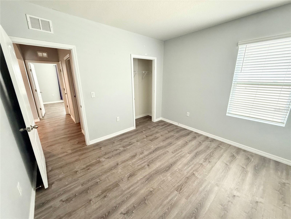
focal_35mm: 14
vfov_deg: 85.7
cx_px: 146
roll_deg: +0.7
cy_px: 110
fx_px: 118
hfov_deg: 102.1
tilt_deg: -14.4
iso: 250
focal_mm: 2.22
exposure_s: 1/60
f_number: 2.2
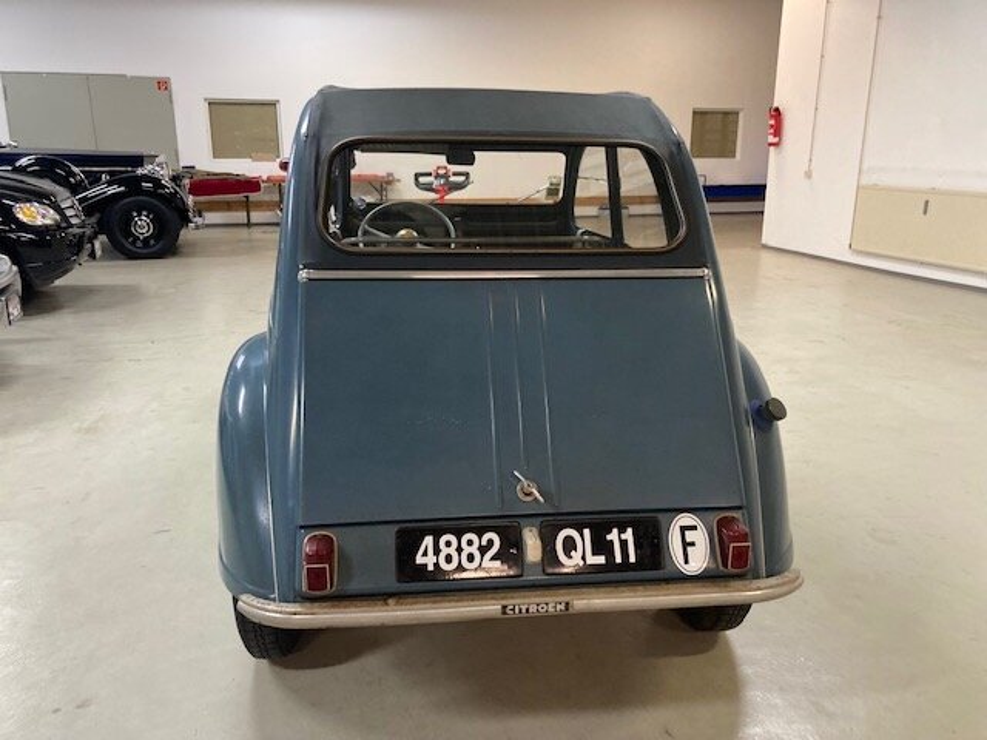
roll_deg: -1.7
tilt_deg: -16.6
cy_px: 370
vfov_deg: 49.7
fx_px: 798
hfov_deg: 63.4
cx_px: 494
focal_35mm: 28
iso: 200
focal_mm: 3.99
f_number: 1.8
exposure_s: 1/50
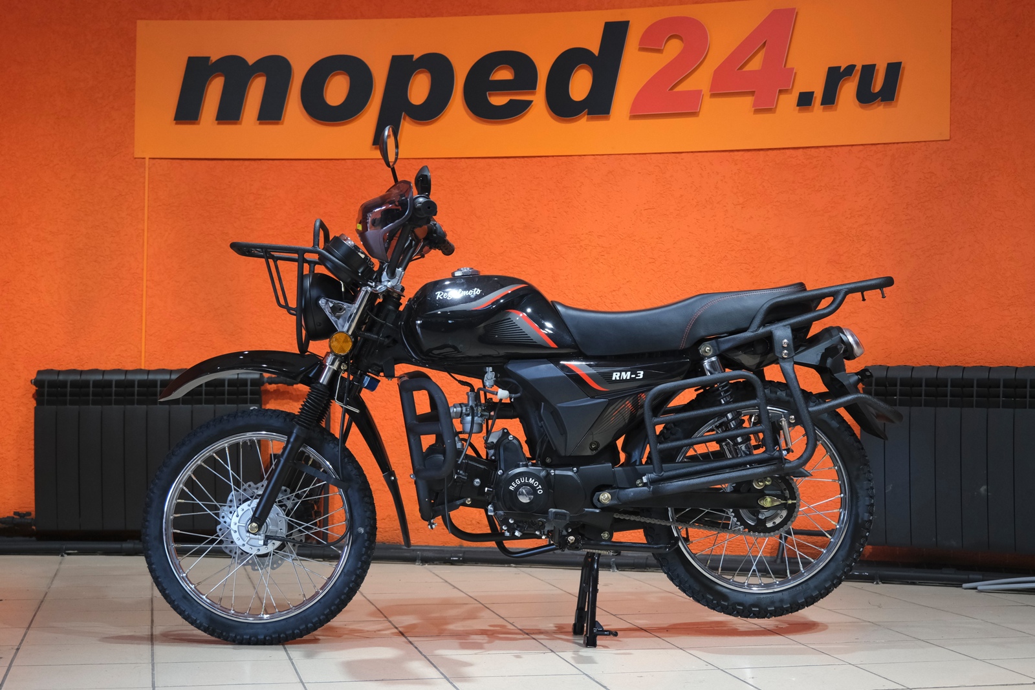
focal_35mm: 56
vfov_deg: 24.2
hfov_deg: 35.6
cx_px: 518
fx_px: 1610
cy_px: 345
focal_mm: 37.6
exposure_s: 1/125
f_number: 4
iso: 1600
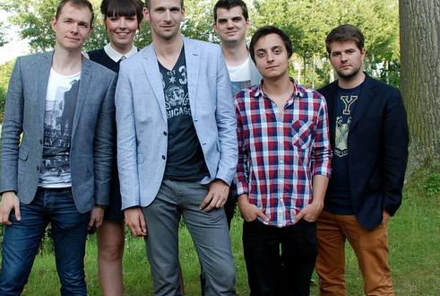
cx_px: 172
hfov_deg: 44.1
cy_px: 194
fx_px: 539
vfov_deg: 30.5
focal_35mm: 44
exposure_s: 1/125
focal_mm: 20
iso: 320
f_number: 5.6
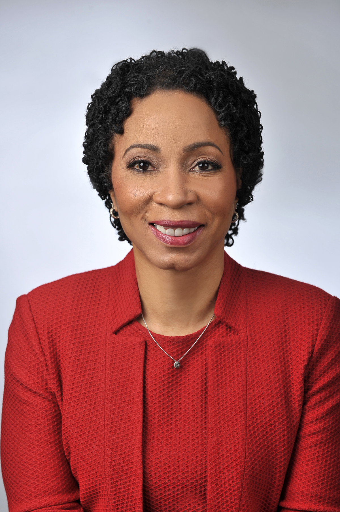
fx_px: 1774
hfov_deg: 10.9
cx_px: 170
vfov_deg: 16.4
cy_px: 256
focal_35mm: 125
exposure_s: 1/200
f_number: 9
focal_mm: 125
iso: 100
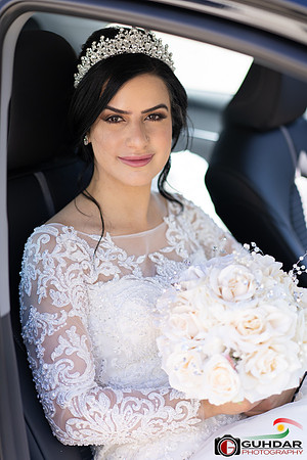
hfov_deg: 24.6
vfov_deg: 36.2
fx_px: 703
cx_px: 154
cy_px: 230
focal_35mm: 55
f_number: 1.8
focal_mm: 55
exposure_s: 1/400
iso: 100
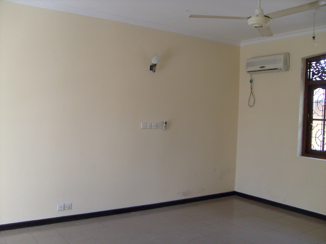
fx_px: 330
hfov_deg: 52.6
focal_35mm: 35
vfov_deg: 40.7
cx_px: 163
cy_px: 122
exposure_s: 1/45
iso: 80
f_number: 2.8
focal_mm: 5.8
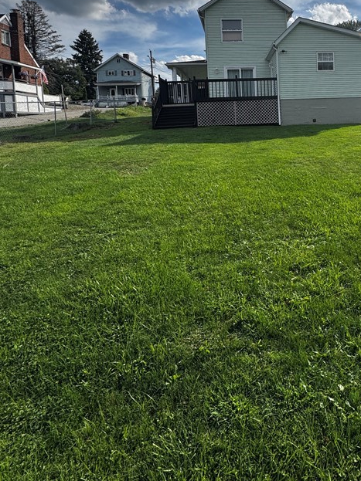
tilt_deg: -4.7
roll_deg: +2.5
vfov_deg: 70.3
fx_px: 320
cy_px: 137
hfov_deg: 55.9
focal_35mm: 23
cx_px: 272
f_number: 2.2
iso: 40
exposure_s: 1/1477
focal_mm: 2.22
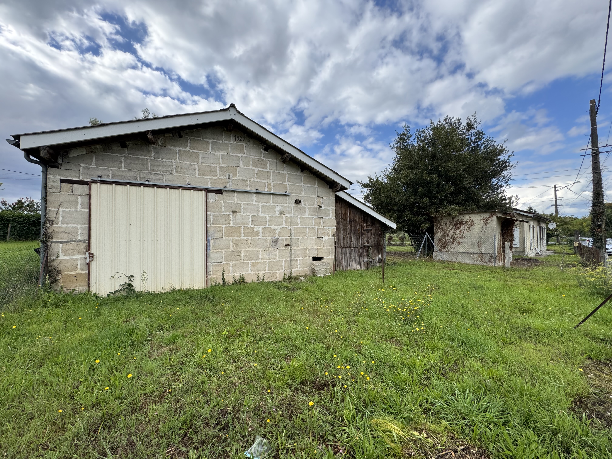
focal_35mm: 14
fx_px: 248
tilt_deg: +2.1
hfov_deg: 102.1
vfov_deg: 85.7
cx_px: 306
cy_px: 230
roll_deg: +0.8
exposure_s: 1/771
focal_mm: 2.22
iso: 50
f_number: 2.2
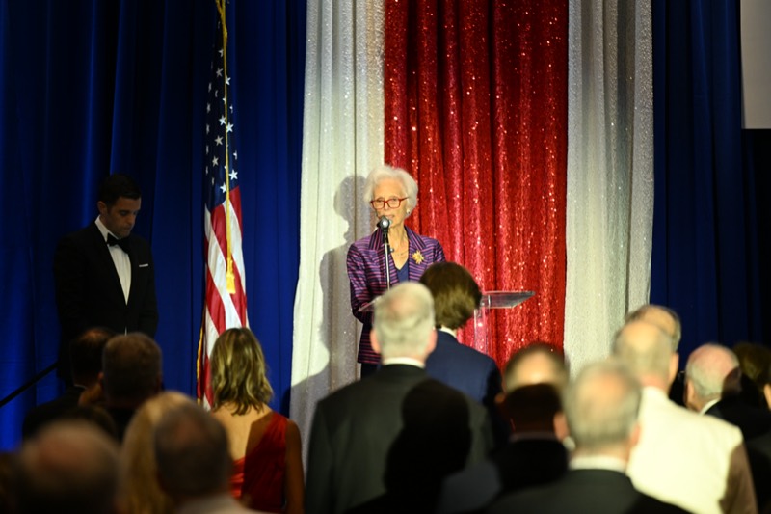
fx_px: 4282
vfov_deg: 6.9
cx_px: 386
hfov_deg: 10.3
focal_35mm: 200
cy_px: 257
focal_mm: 200
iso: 1600
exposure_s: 1/100
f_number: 2.8
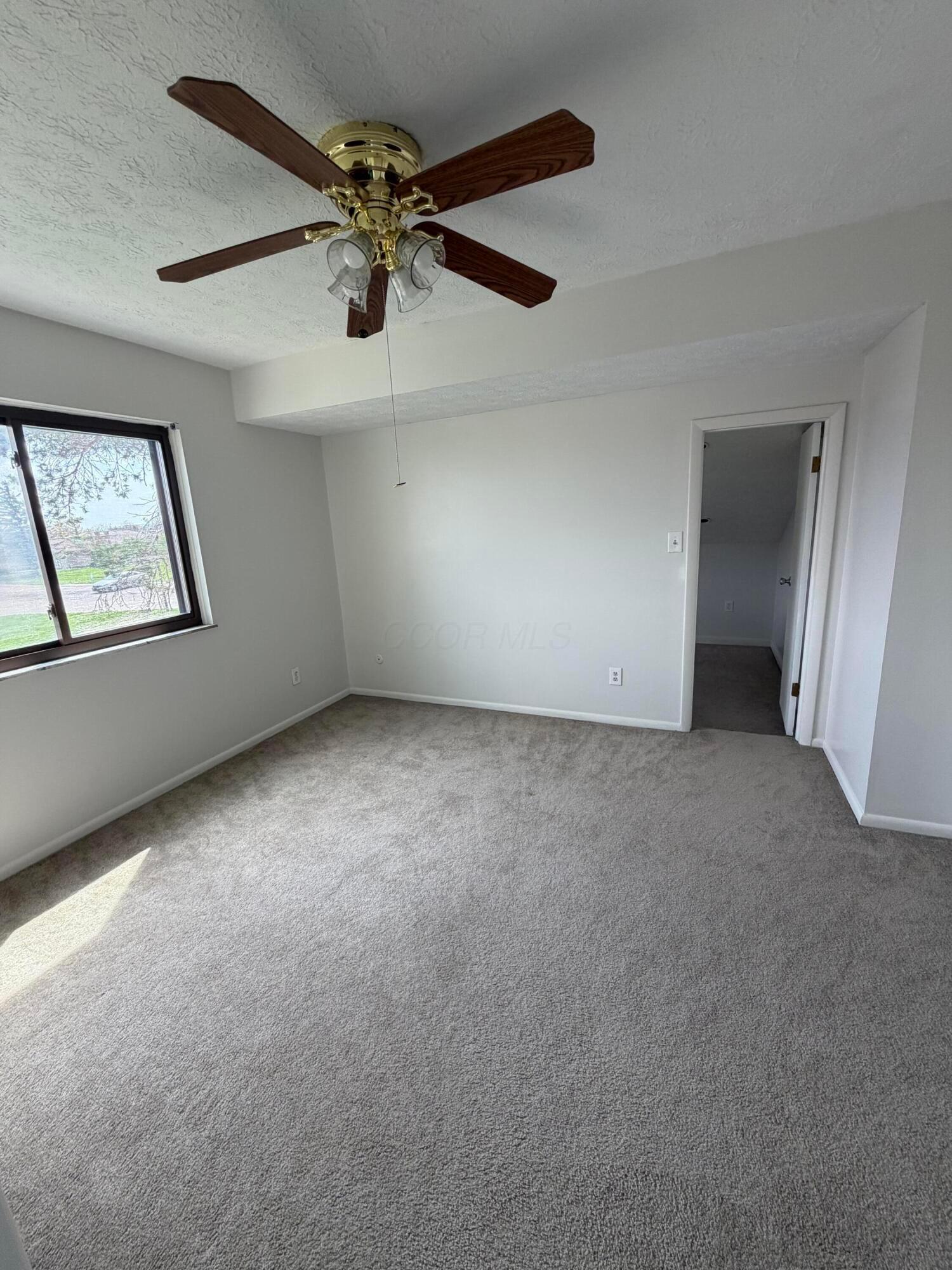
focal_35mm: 14
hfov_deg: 85.7
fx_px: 513
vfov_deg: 102.1
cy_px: 635
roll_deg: +3.3
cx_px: 476
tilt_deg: -12.8
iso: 125
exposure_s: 1/121
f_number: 2.2
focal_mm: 2.22
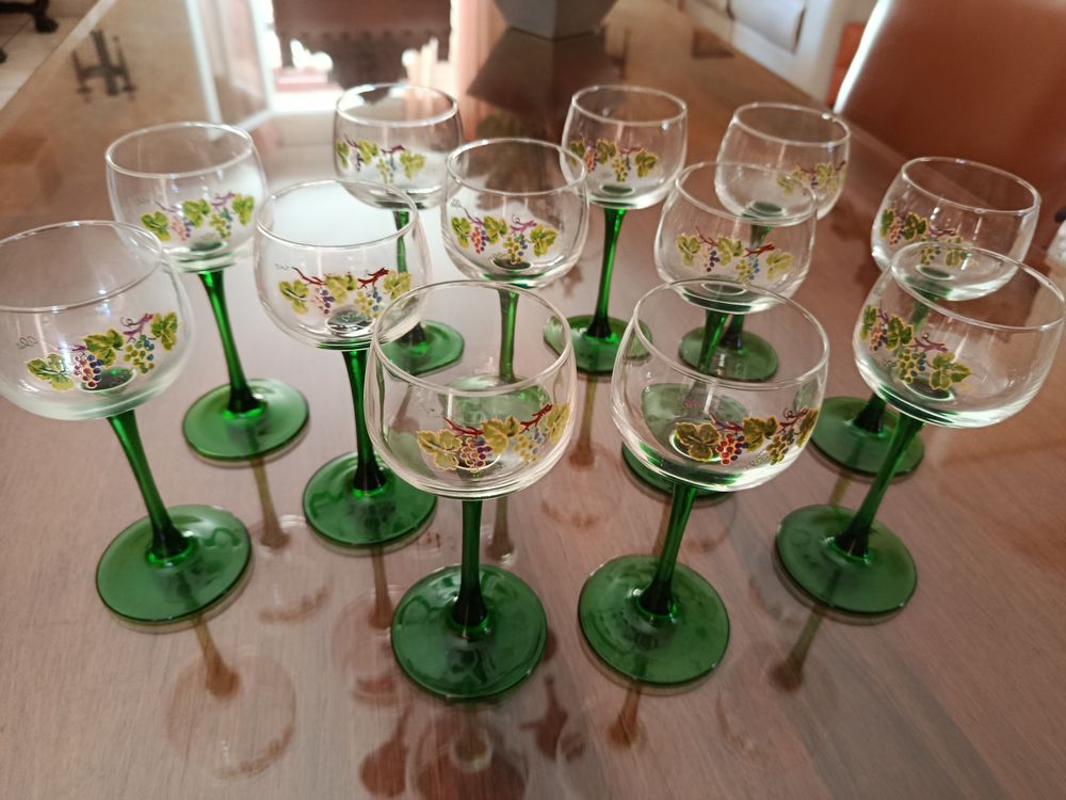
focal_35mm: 24
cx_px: 533
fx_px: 739
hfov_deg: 71.6
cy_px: 400
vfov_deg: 56.8
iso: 1324
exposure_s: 1/33.3
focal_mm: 5.24
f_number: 1.7
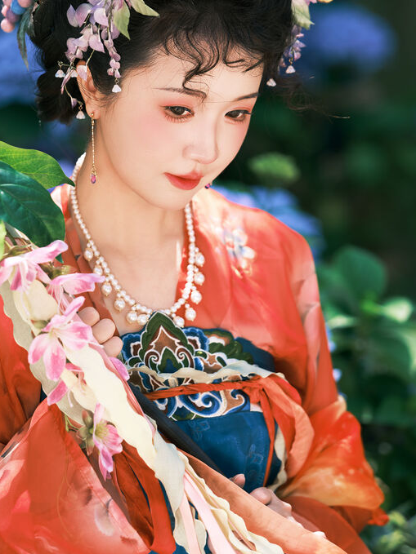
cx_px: -57
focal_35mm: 205
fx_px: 3286
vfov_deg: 9.7
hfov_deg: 7.2
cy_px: 268
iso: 125
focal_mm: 110
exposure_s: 1/400
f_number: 2.5
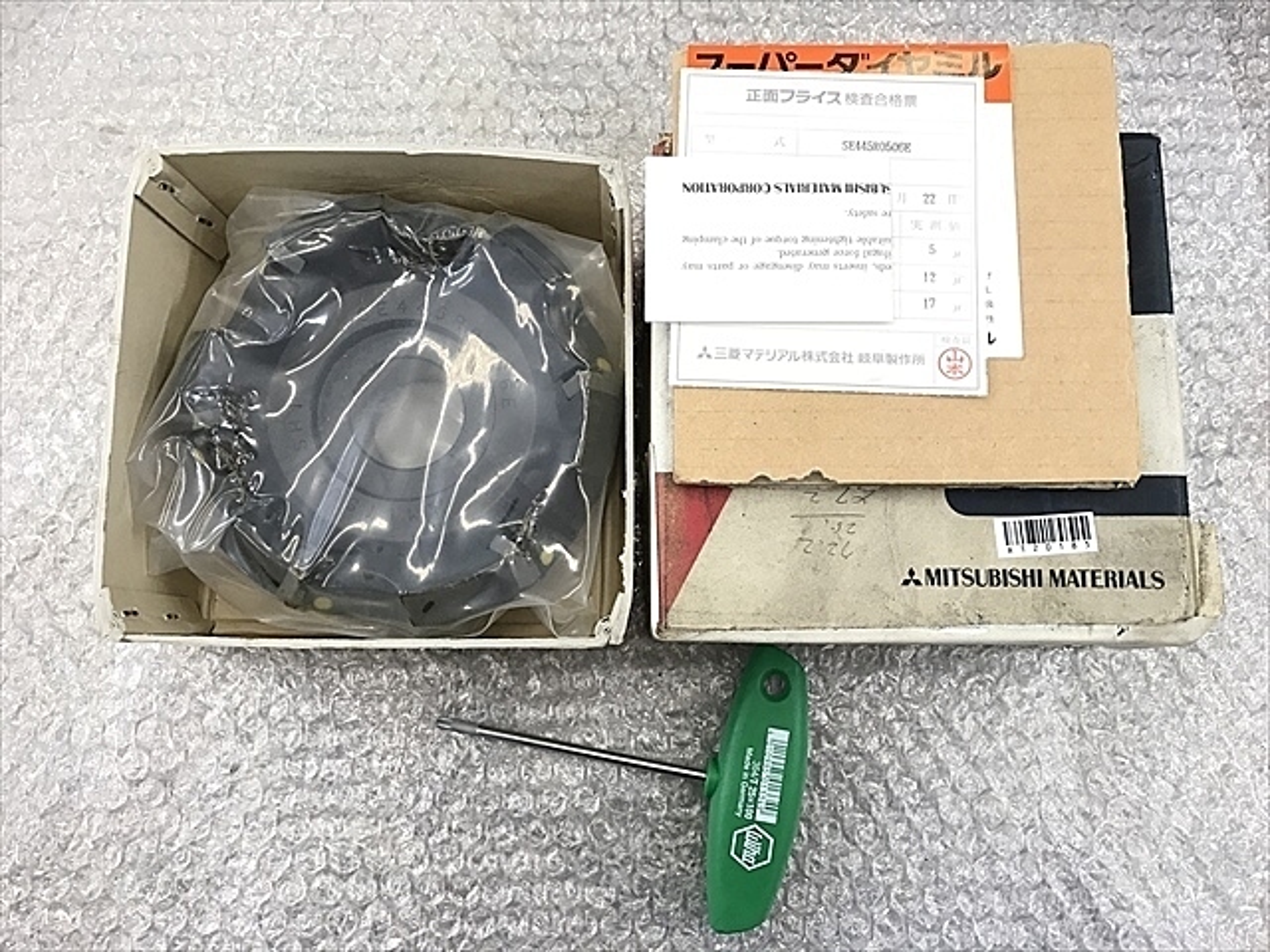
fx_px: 1027
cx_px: 635
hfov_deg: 63.4
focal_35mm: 28
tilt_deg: -80.7
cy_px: 476
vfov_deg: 49.7
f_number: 1.8
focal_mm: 3.99
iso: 25
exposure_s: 1/40
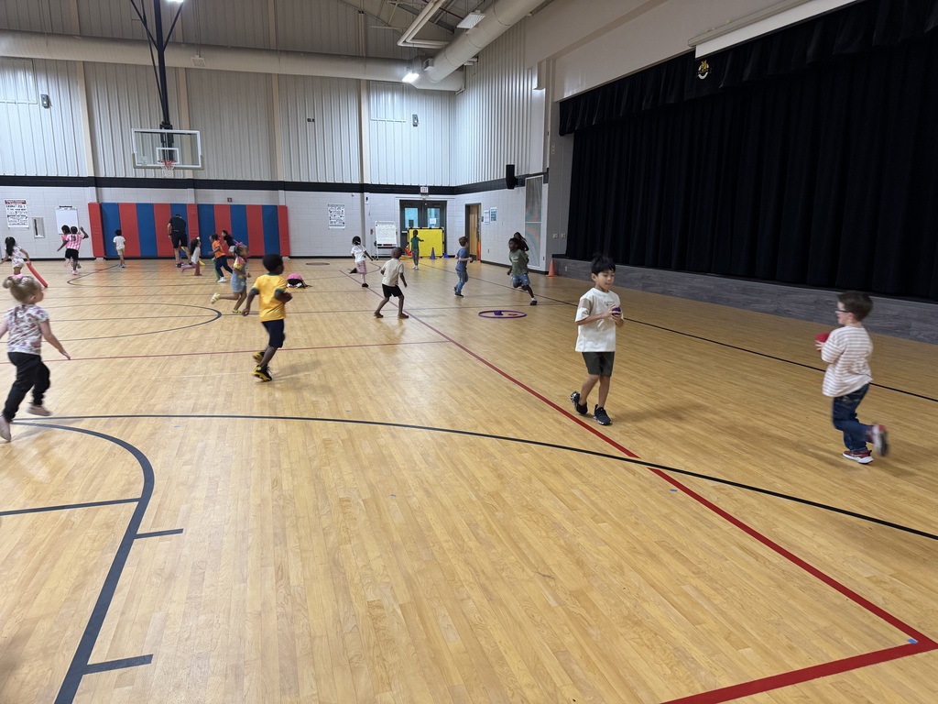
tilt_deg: -11.8
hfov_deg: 71.6
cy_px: 352
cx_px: 469
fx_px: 650
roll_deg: +0.2
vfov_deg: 56.8
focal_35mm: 24
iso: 200
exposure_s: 1/60
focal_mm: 6.76
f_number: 1.78
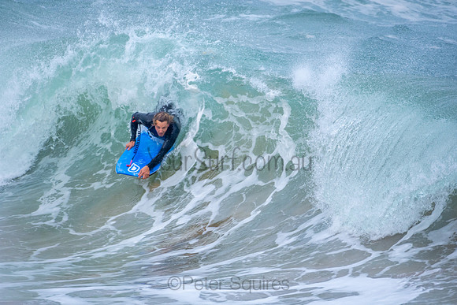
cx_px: 228
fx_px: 9523
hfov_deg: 2.7
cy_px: 152
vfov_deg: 1.8
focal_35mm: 750
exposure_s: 1/640
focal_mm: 500
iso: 400
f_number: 5.6
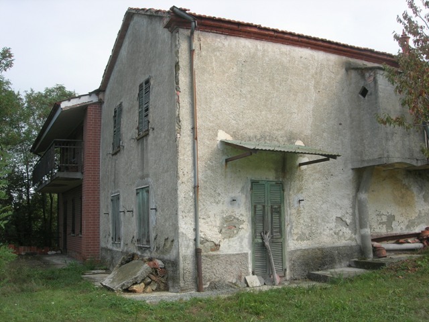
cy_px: 161
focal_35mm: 38
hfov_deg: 49.0
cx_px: 214
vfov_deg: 37.7
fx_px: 471
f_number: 4.8
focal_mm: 7.8
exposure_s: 1/252
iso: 64
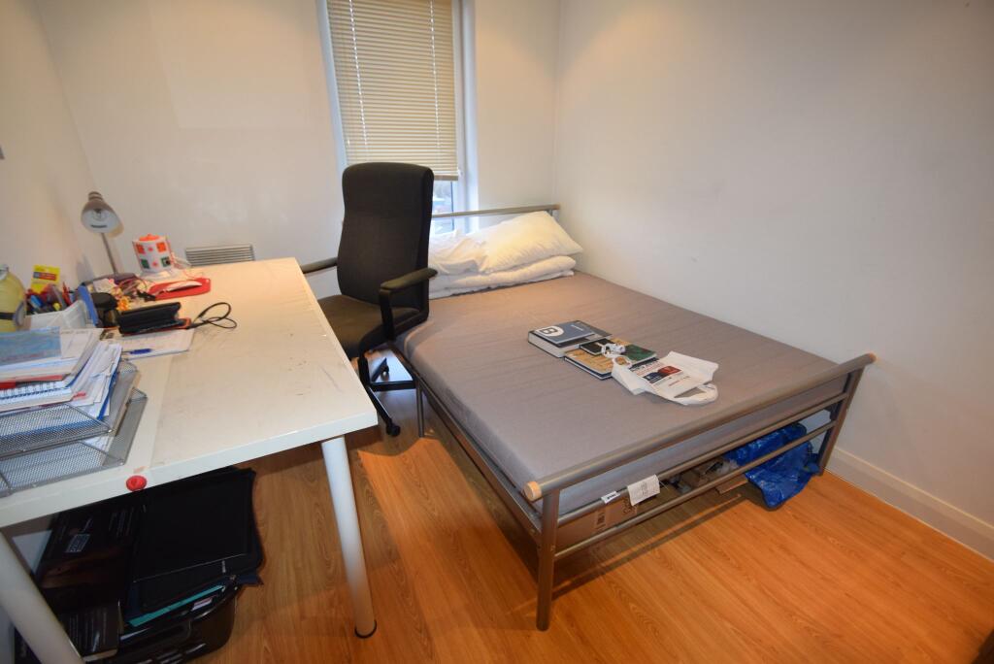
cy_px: 332
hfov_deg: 100.4
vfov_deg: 77.4
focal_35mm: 15
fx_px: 414
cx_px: 497
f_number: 4.5
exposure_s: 1/80
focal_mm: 10
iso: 800
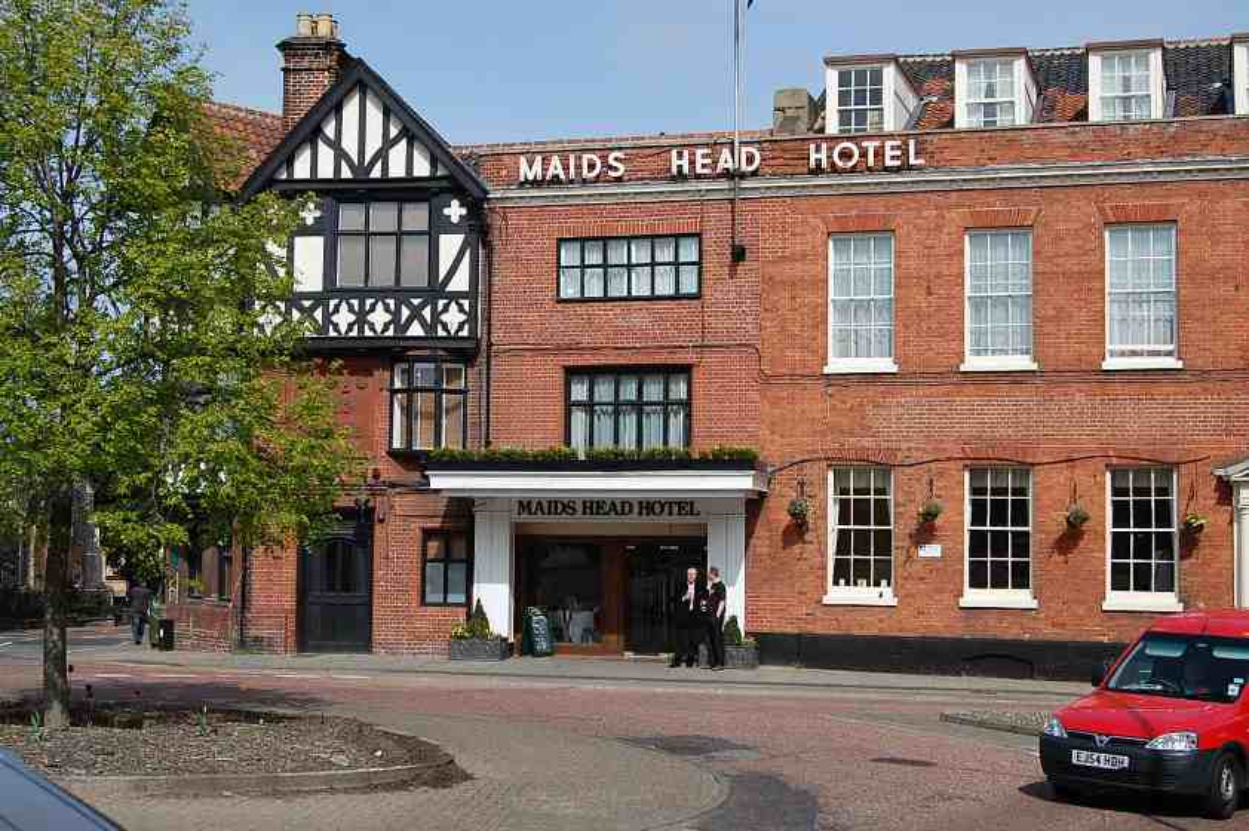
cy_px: 416
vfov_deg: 28.0
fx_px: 1664
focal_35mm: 48
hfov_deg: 41.1
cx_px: 624
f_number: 10
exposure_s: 1/400
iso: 200
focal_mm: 32
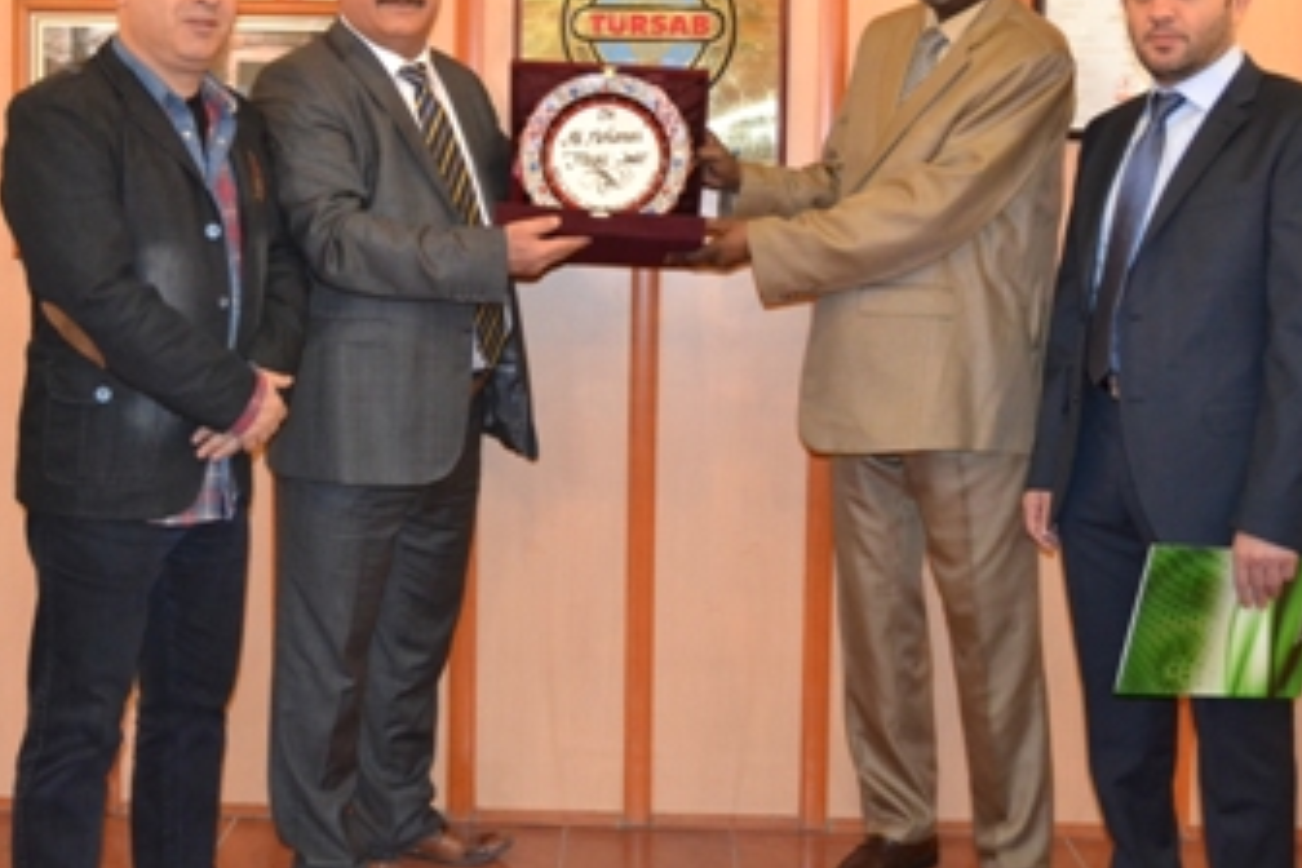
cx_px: 608
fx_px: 1591
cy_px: 293
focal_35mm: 44
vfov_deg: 30.3
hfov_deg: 44.5
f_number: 3.8
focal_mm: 22
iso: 3200
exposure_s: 1/60
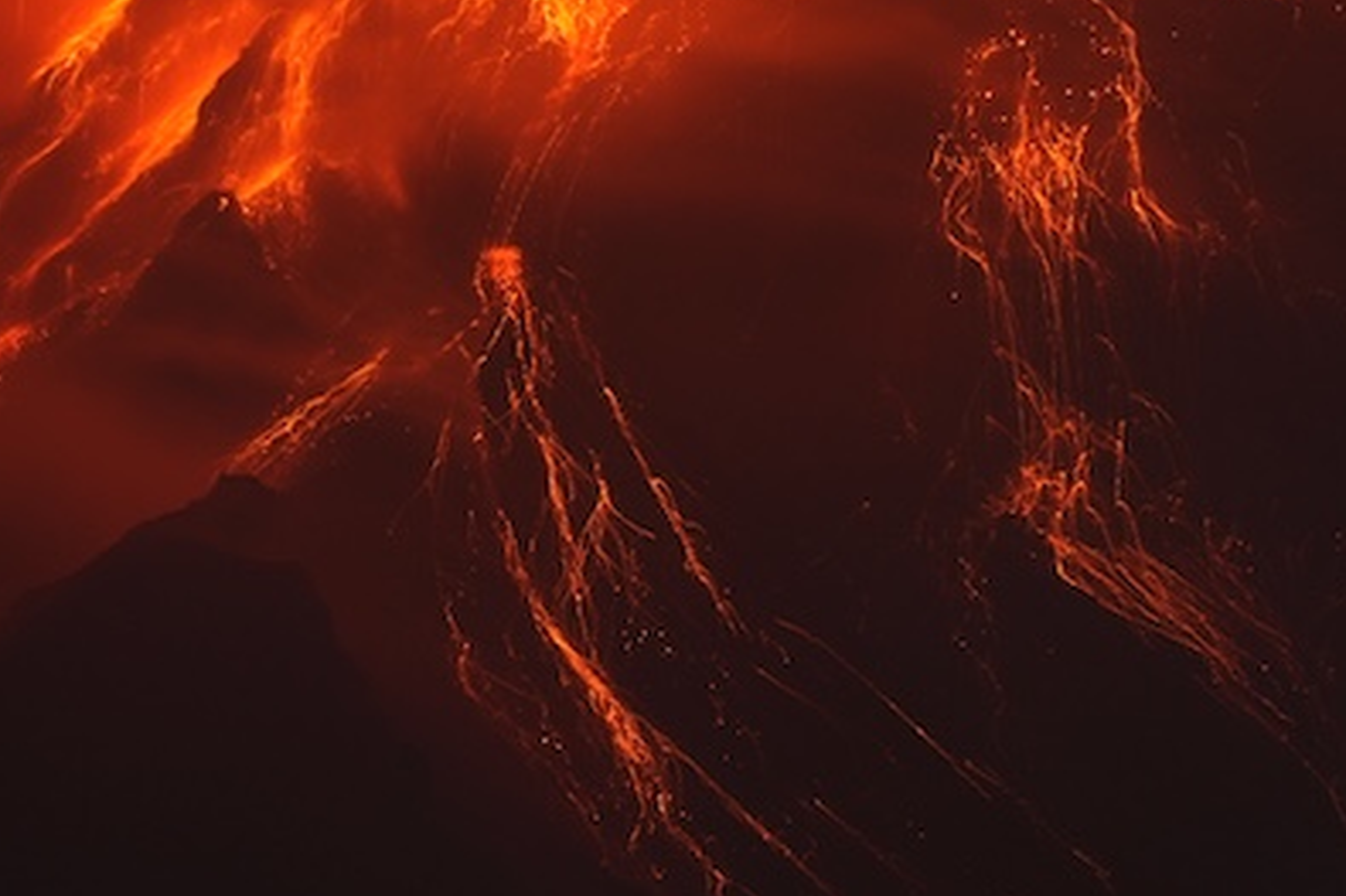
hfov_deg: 2.1
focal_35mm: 992
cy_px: -135
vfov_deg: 1.4
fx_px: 37072
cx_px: 743
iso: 320
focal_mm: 400
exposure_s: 15
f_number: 5.6
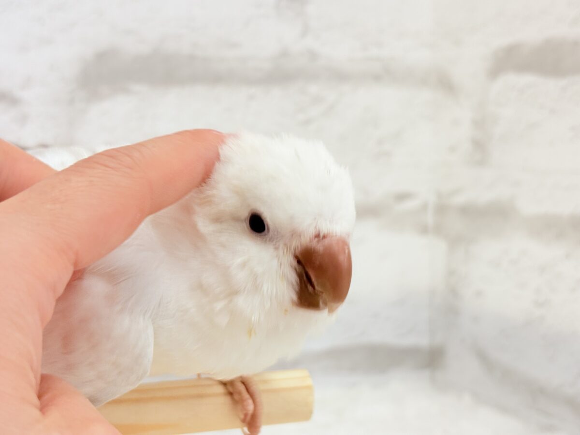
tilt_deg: -4.1
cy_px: 218
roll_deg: +2.3
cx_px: 290
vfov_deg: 28.0
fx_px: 871
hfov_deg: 36.8
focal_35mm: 52
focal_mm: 5.96
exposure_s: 1/50
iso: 50
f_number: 1.6
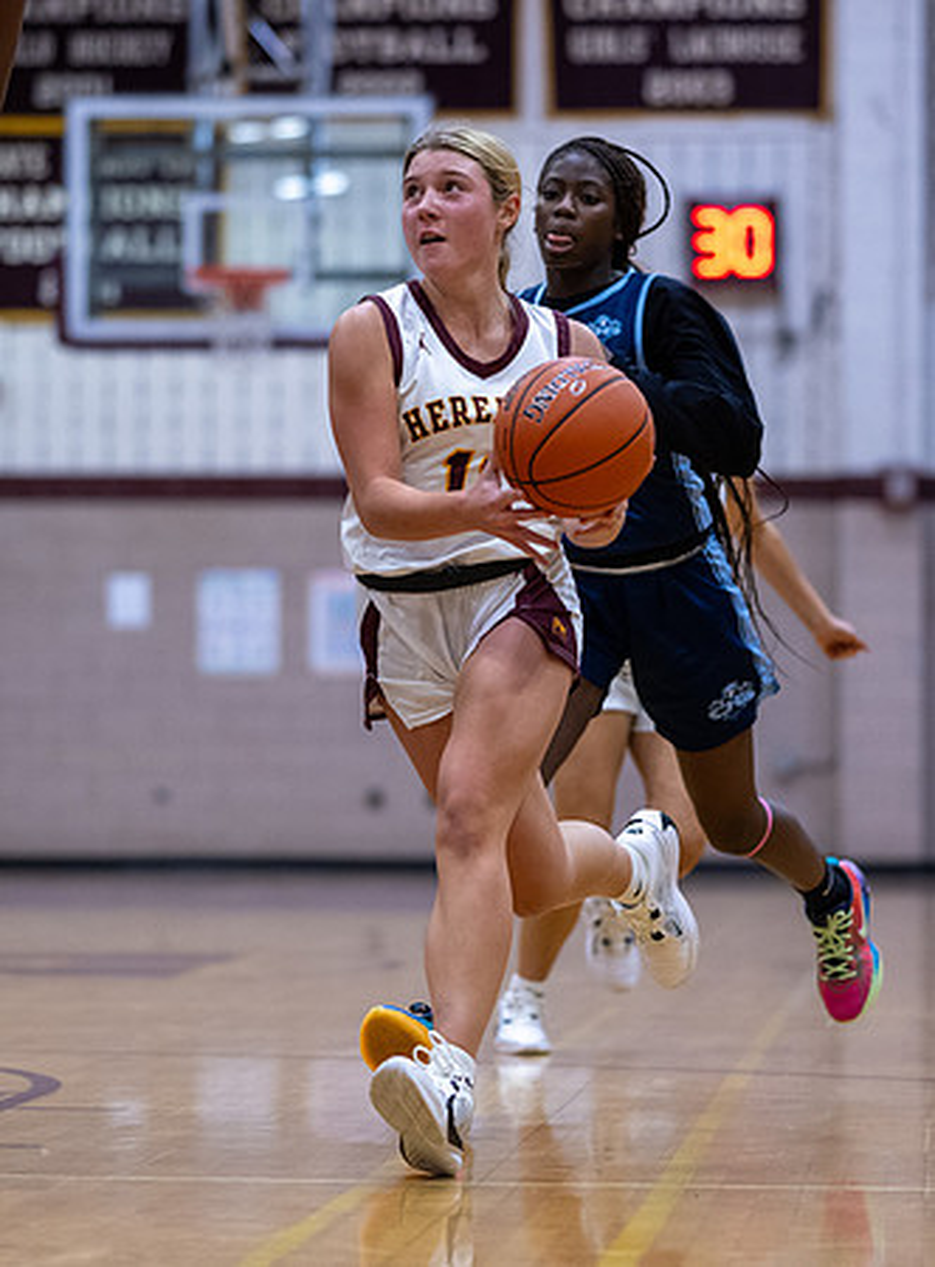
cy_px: 578
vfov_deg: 12.2
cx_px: 407
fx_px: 5945
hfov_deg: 9.0
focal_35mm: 163
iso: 1600
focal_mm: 85
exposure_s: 1/1250
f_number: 1.8
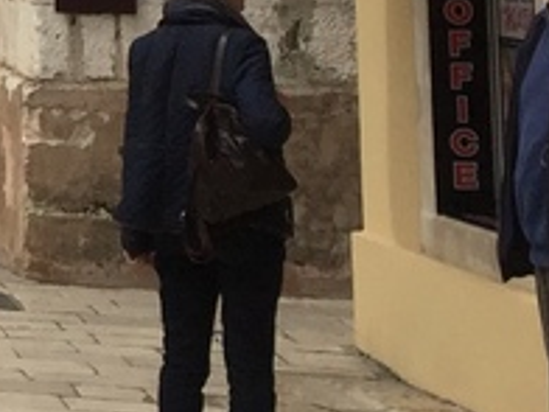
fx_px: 2823
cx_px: -692
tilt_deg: +6.8
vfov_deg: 8.0
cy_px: -418
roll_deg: -0.9
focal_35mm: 178
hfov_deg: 10.0
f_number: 2.2
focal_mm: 4.15
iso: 32
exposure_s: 1/4405
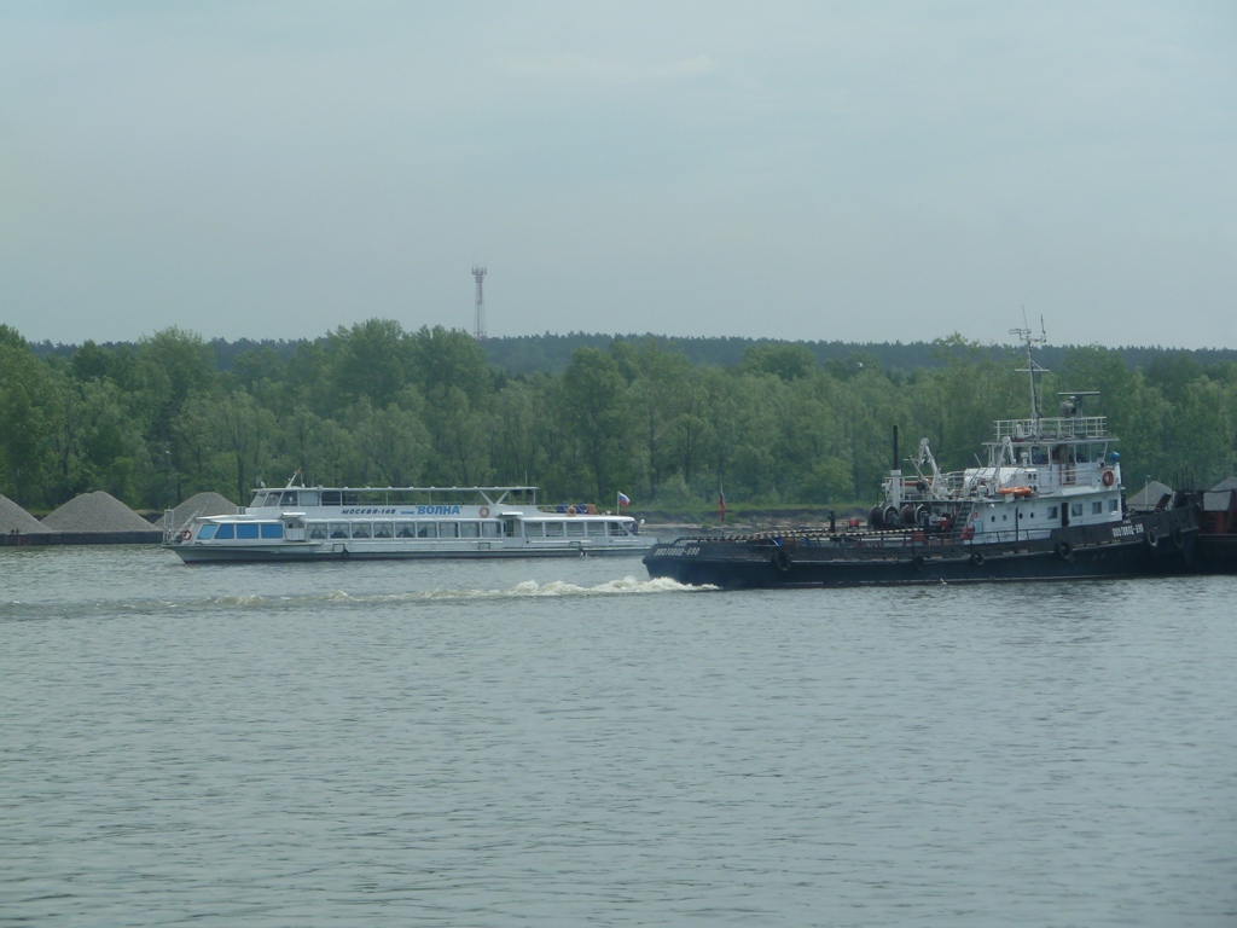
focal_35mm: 137
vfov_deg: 10.8
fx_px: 4896
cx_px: 618
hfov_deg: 14.4
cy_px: 464
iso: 80
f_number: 5.6
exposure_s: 1/640
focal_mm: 22.5
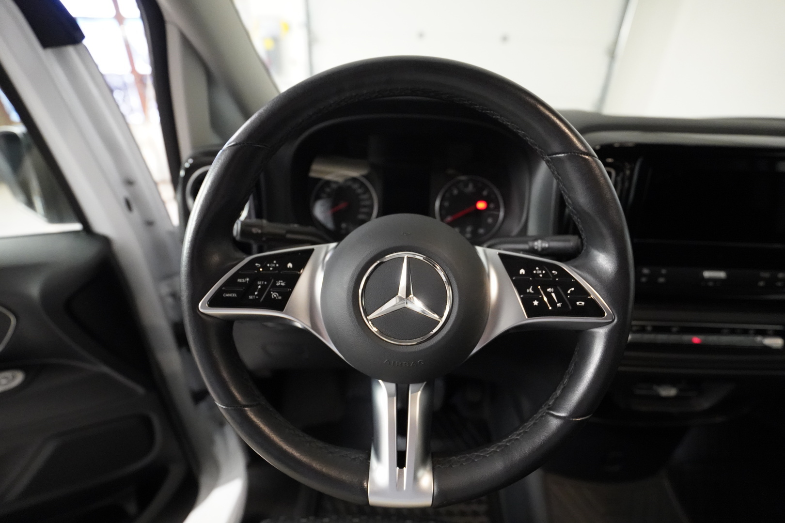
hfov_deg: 96.7
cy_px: 262
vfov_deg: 73.7
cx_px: 392
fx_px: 349
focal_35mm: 16
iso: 12800
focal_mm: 16
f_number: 2.8
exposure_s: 1/160
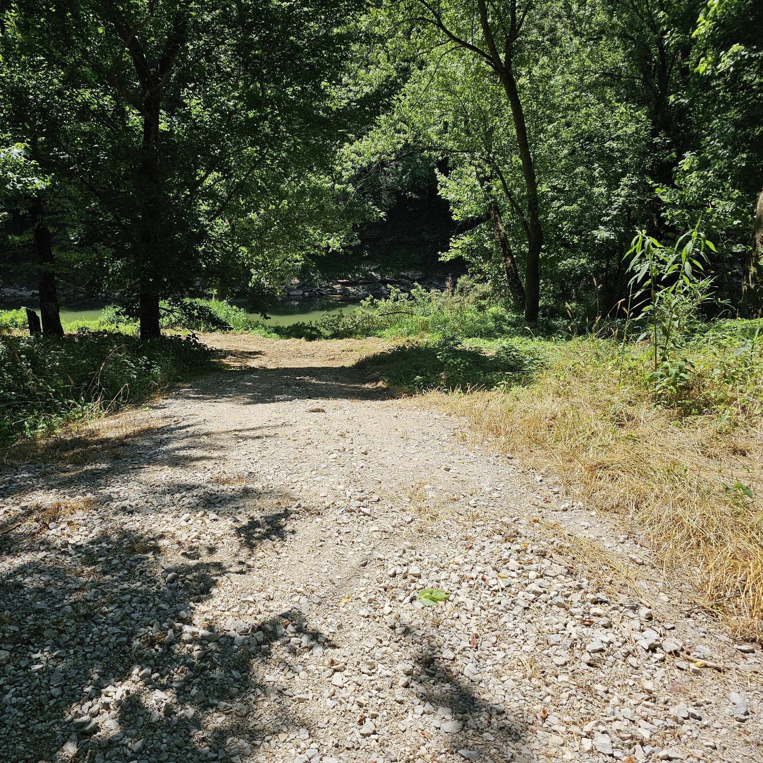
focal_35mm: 28
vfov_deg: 57.3
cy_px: 384
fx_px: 698
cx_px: 300
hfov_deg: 56.8
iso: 20
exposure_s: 1/1093
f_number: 1.7
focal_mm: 6.3
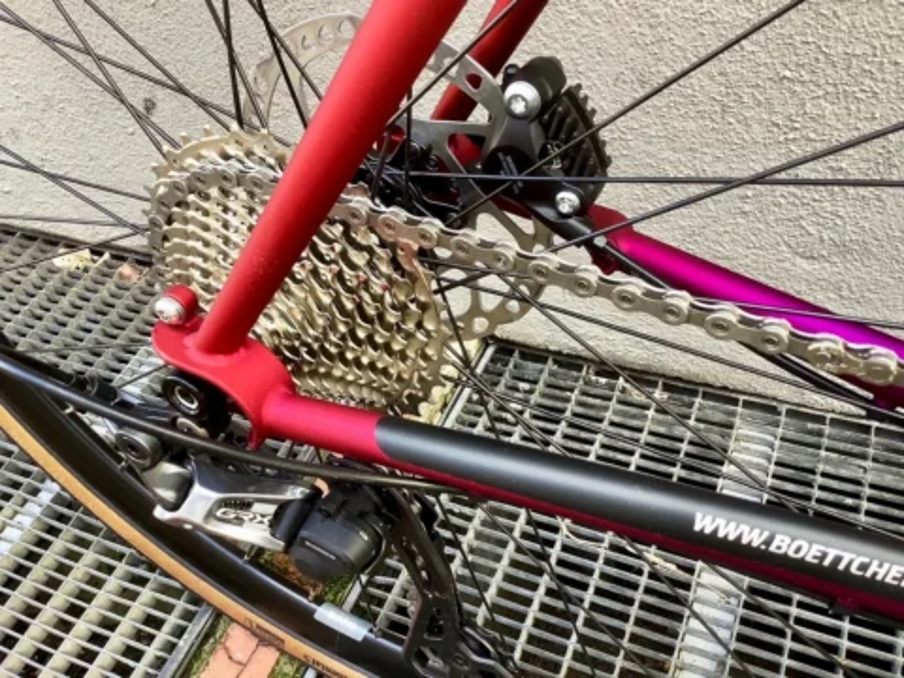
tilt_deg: -46.0
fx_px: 810
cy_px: 339
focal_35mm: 31
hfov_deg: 58.4
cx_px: 452
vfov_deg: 45.4
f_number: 2.4
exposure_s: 1/60
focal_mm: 3.3
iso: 64
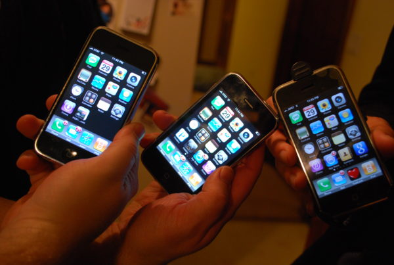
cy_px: 132
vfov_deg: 34.4
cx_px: 197
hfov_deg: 49.5
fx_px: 428
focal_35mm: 39
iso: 640
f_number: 4.5
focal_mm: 26
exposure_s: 1/30
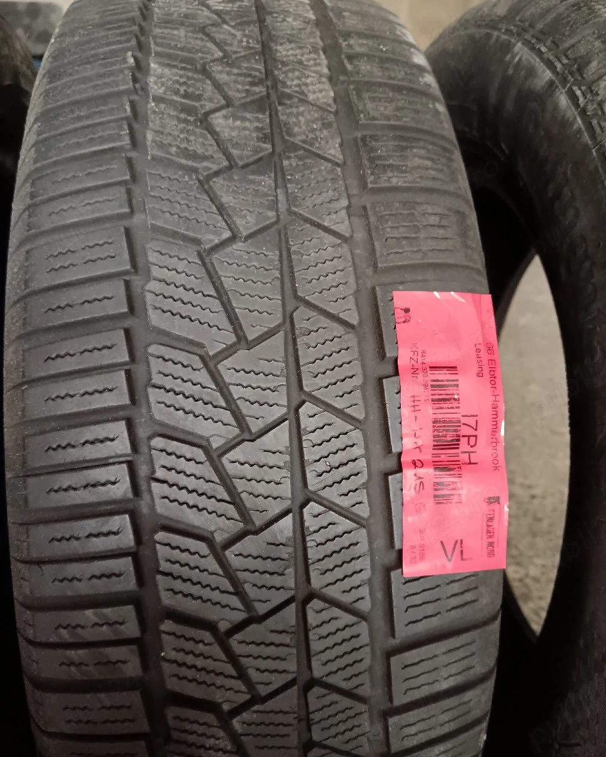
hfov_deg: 50.0
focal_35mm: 29
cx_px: 312
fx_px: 650
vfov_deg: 60.4
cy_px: 396
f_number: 1.9
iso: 5184
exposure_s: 1/60.2
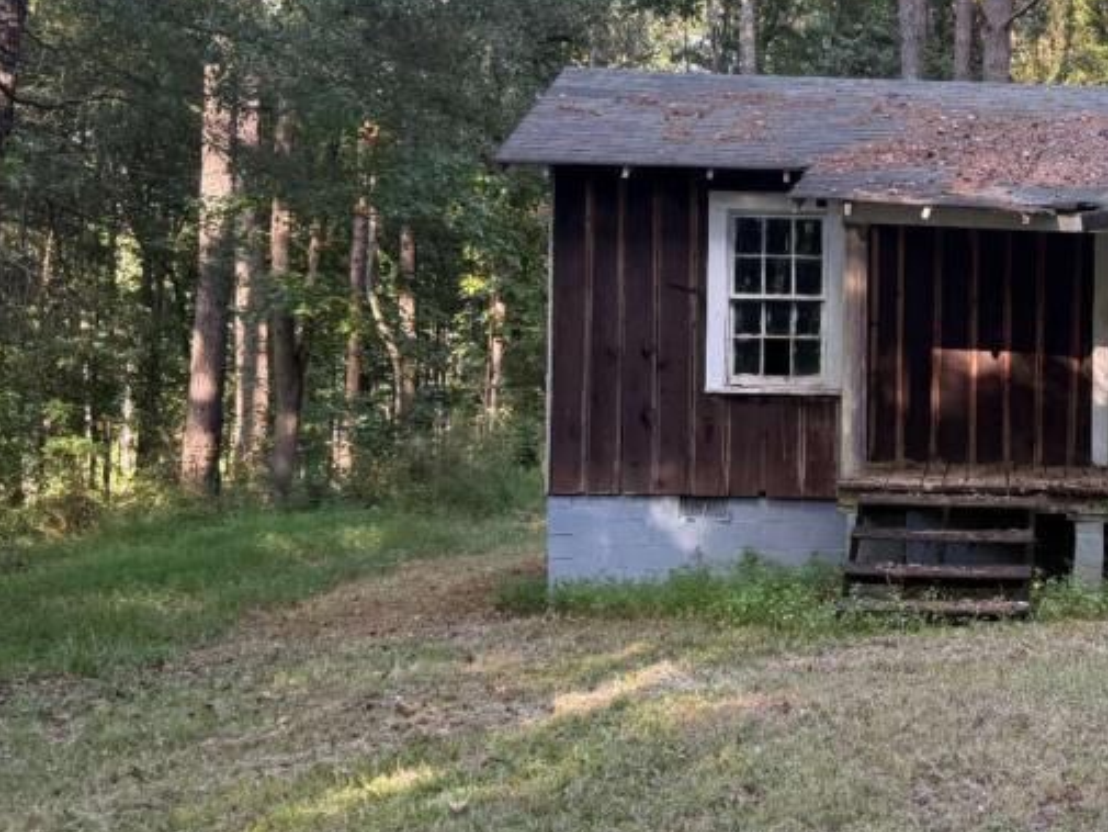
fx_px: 1825
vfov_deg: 25.6
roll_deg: -1.7
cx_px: 994
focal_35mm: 57
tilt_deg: +1.2
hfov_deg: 32.2
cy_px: 360
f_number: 1.78
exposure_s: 1/237
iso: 125
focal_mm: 6.76
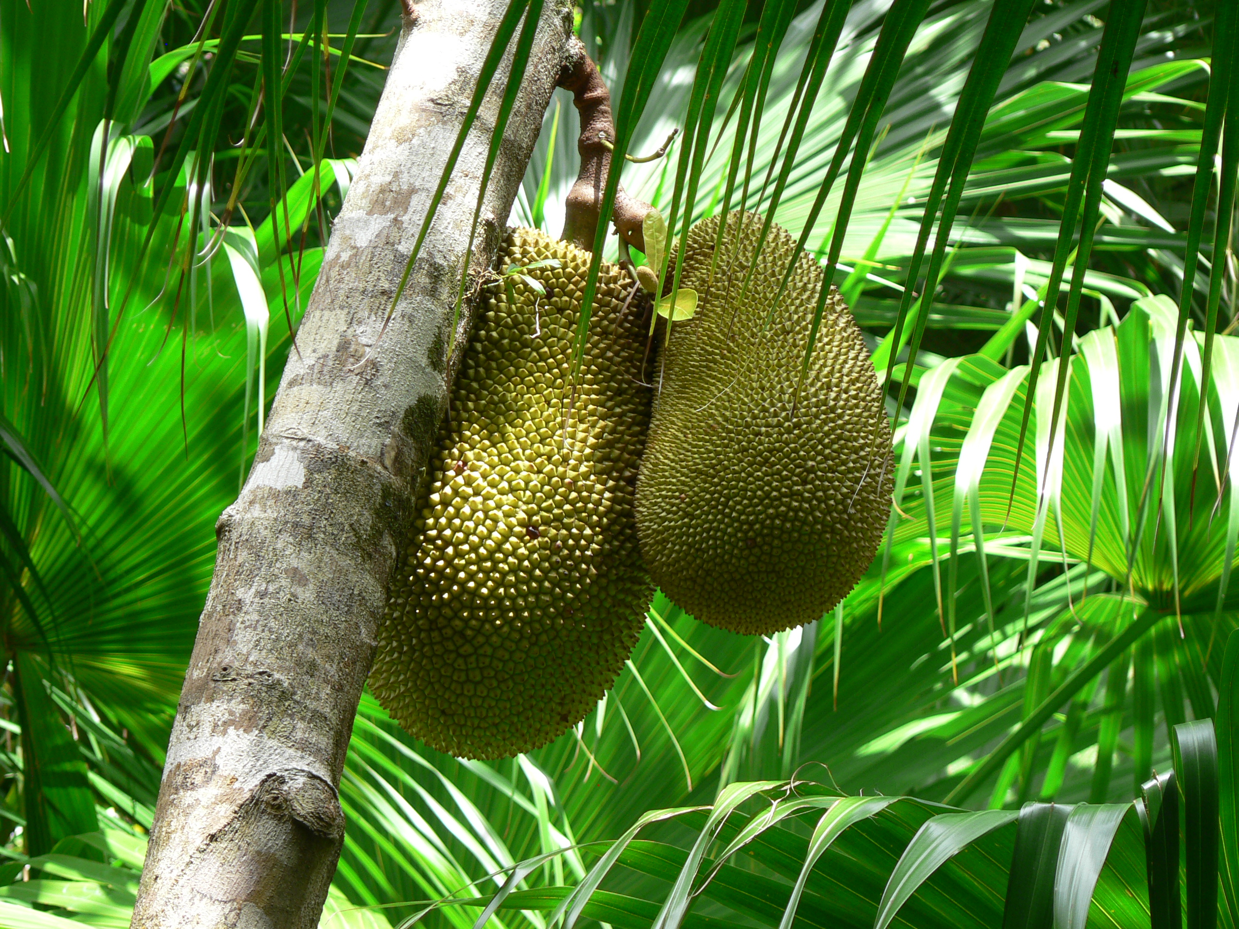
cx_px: 620
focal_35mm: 190
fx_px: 6801
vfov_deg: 7.8
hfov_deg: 10.4
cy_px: 464
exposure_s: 1/125
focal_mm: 31.6
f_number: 3.3
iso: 80
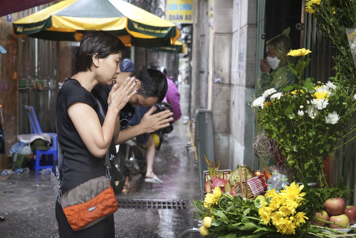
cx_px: 178
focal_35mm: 55
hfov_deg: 36.2
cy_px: 119
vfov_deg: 24.6
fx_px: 544
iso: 3200
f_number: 5
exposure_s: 1/60
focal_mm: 55
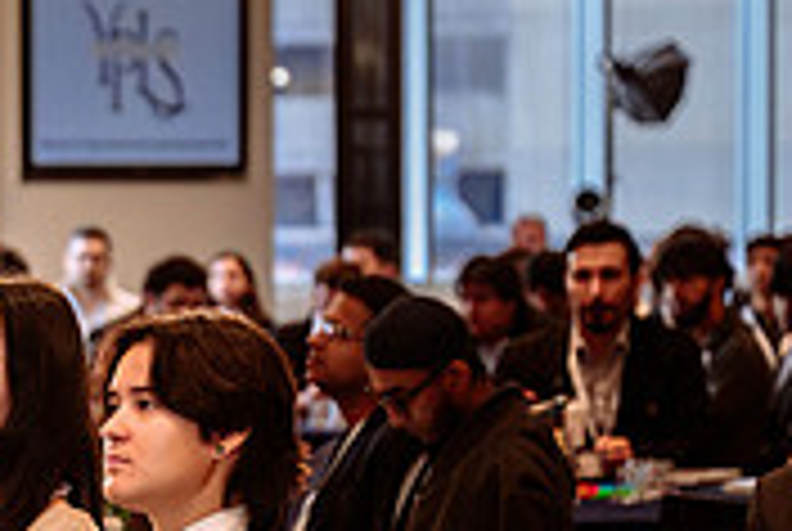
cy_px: 695
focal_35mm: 252
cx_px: -275
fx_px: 5553
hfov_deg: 8.0
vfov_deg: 5.4
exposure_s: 1/160
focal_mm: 70
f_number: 2.8
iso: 640
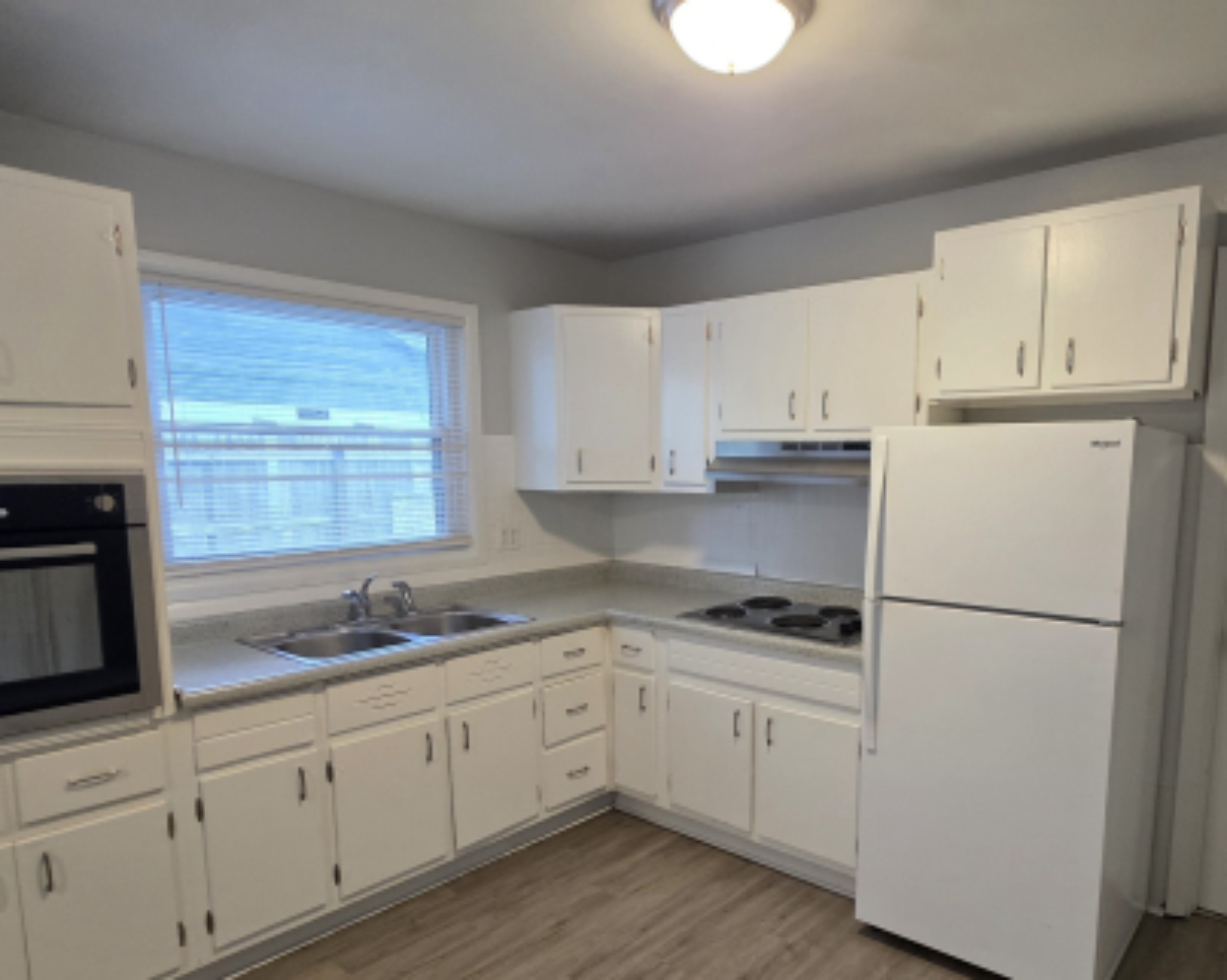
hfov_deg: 76.8
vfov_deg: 65.0
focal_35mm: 21
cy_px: 581
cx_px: 732
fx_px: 762
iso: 250
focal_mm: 2.2
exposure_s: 1/120
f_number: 1.9
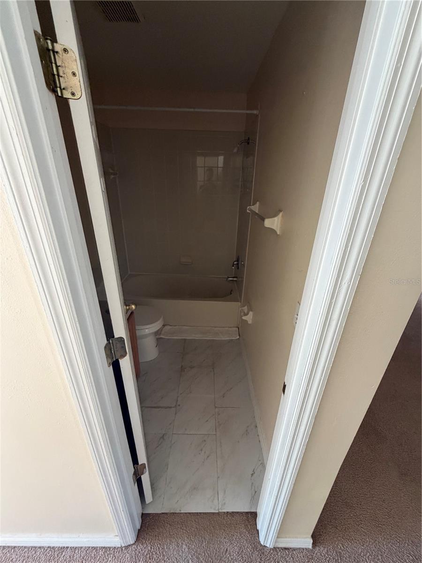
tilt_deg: -23.8
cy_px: 282
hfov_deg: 85.7
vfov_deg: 102.1
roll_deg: -2.8
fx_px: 228
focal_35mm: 14
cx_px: 211
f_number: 2.2
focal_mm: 2.22
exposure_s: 1/84
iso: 320
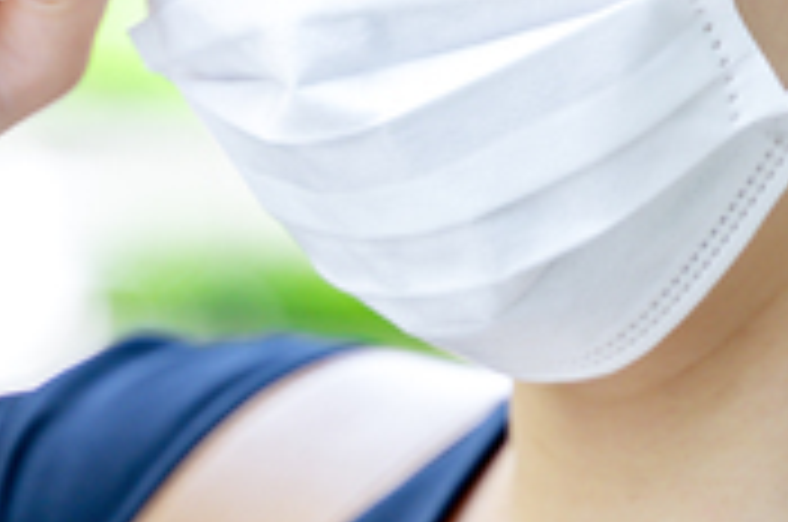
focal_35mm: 275
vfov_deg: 5.0
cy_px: 284
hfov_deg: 7.5
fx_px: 6008
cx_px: 306
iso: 250
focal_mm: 75
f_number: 2.8
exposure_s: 1/400
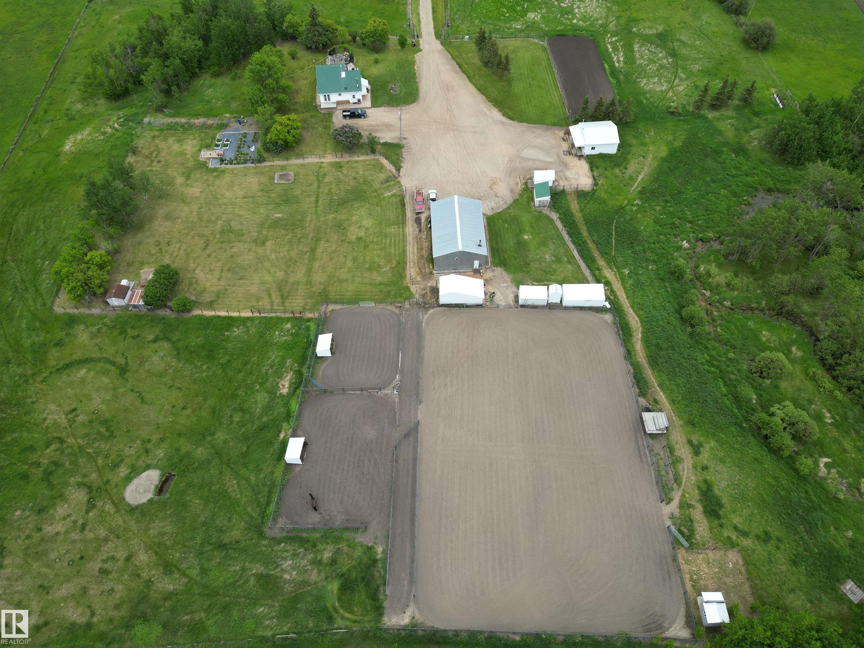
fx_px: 599
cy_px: 324
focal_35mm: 24
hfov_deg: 71.6
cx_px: 432
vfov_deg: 56.8
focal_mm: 6.72
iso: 110
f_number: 1.7
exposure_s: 1/640
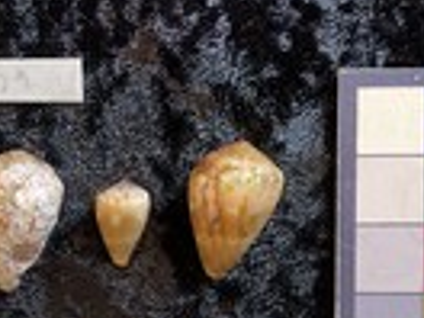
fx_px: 943
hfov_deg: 25.2
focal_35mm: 77
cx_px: 128
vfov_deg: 18.6
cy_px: 329
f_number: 1.8
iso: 40
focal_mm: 3
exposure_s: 1/50
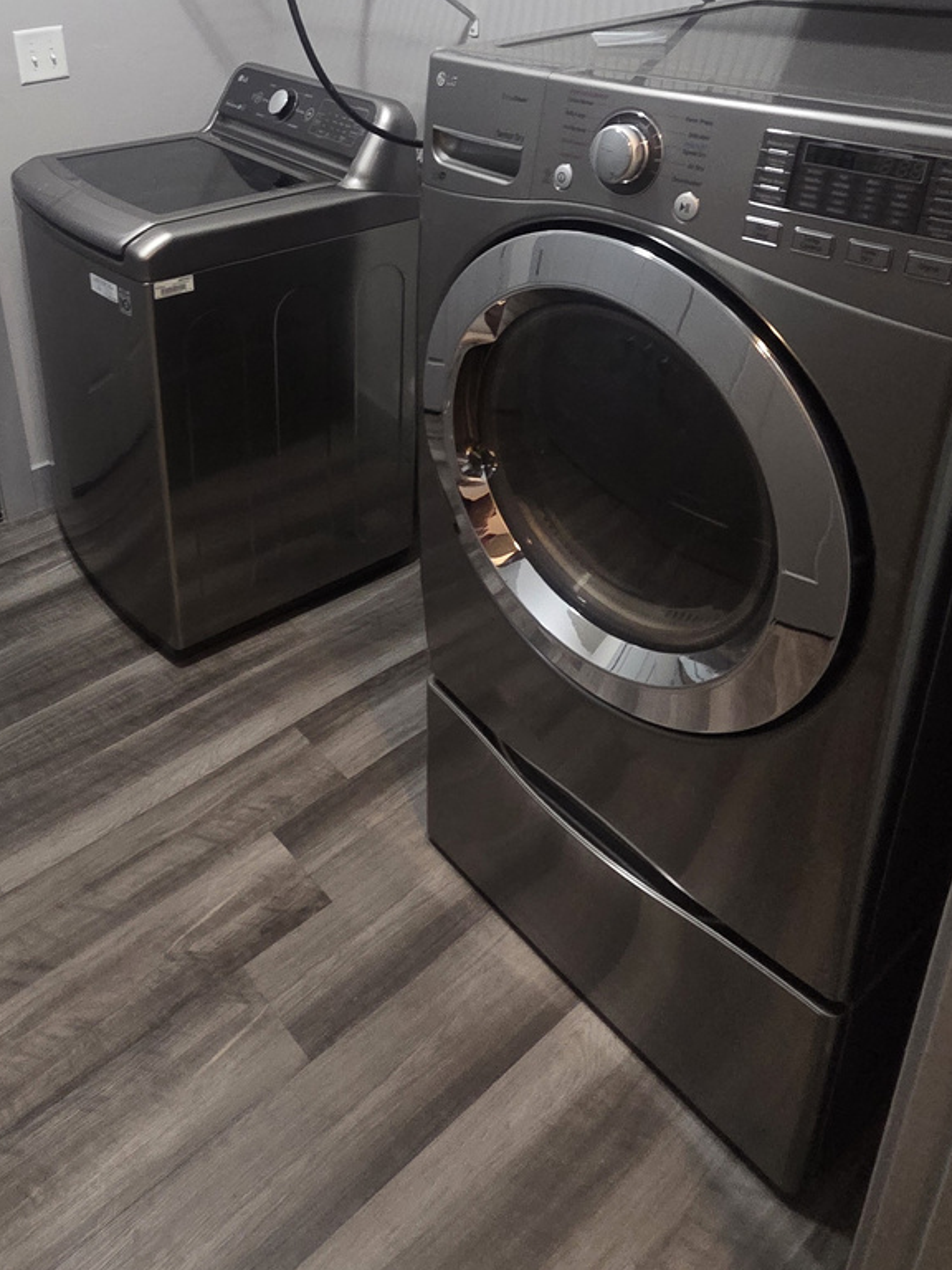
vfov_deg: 63.5
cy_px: 324
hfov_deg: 51.9
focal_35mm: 26
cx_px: 307
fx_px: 953
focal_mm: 2.2
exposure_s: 1/60
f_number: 2.2
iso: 500
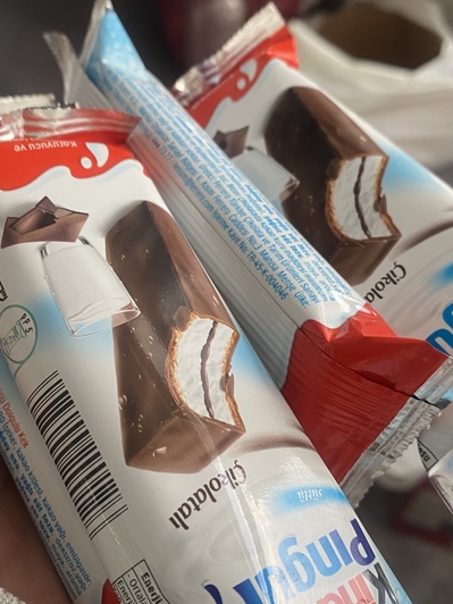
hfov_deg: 32.2
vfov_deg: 42.1
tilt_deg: -52.6
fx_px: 785
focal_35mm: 45
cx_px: 208
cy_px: 311
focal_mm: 4.25
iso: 125
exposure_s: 1/91
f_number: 1.8
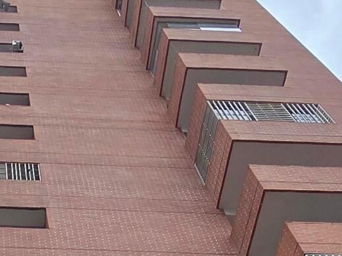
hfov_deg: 24.9
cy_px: 580
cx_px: 9
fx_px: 741
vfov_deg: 14.4
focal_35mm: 75
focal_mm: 2.2
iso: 50
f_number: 2.2
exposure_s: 1/1195
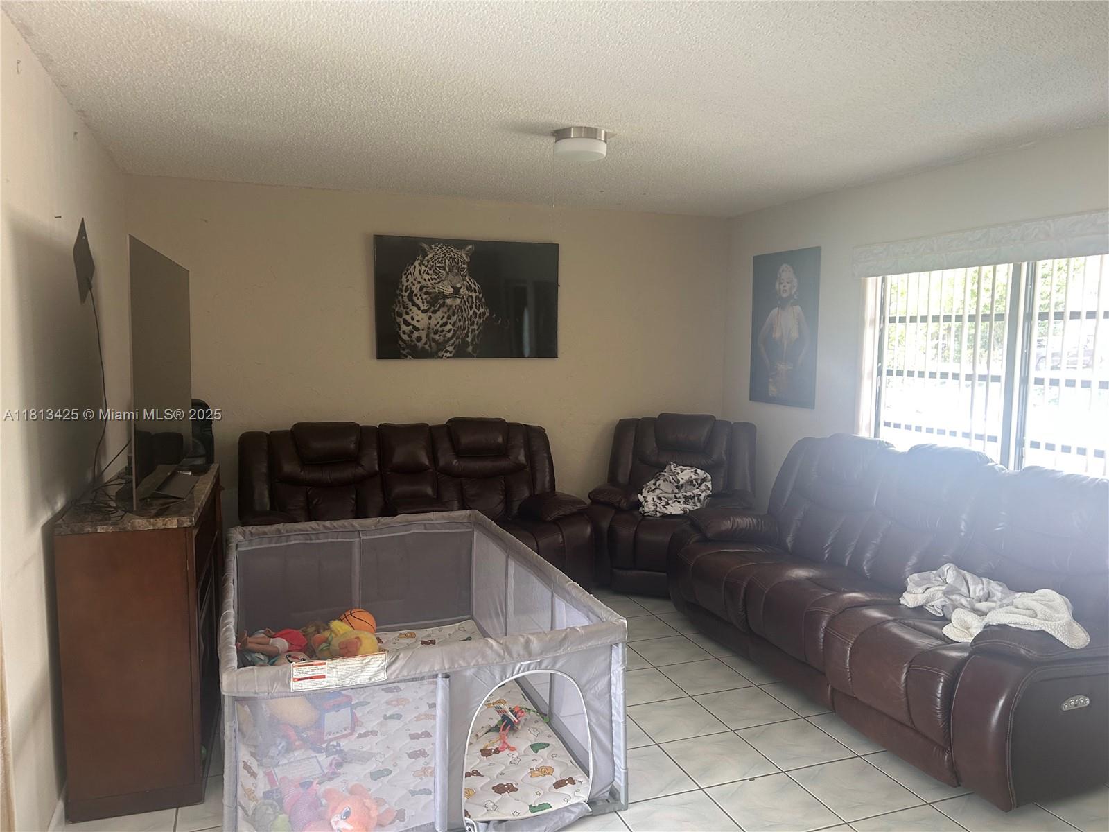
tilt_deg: -6.3
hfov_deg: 67.3
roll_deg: -0.6
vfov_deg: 53.1
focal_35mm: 26
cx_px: 554
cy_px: 416
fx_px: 833
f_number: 1.5
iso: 100
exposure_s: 1/60
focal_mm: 5.7
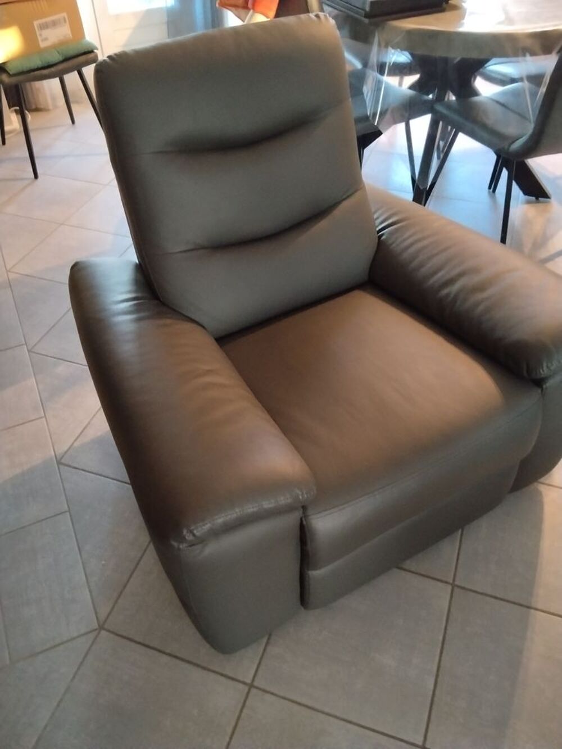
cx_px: 281
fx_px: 628
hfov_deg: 48.2
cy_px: 374
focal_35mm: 29
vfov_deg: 61.7
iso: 800
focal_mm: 3.96
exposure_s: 1/16.7
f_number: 1.8
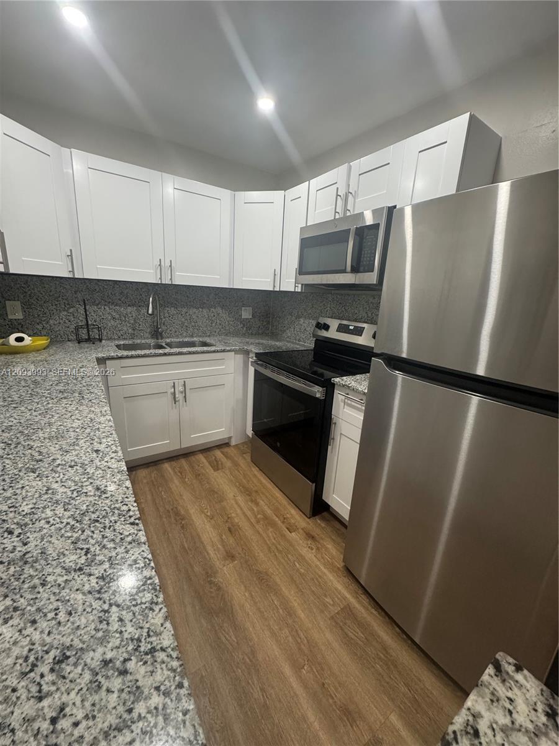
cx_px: 280
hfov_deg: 85.7
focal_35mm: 14
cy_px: 373
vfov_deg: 102.1
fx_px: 301
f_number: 2.2
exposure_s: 1/120
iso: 320
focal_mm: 2.22
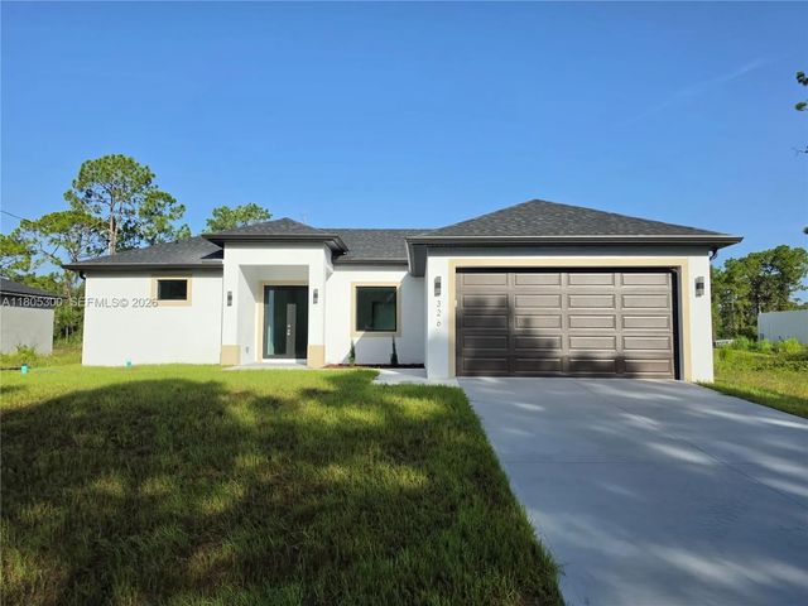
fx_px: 537
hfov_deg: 73.9
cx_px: 404
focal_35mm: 23
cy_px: 303
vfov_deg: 58.9
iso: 50
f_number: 1.4
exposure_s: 1/7939
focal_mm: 6.5
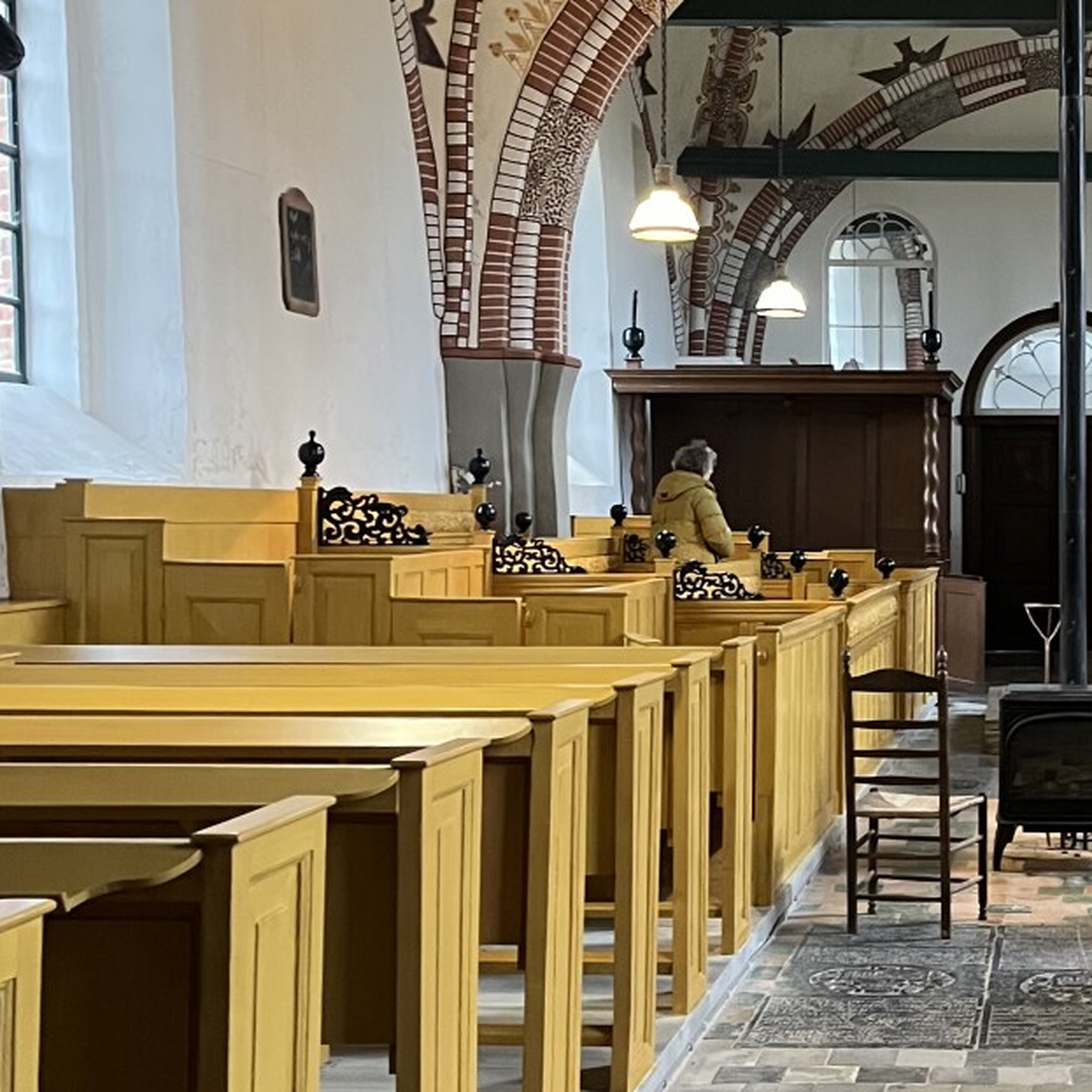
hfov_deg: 26.0
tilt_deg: +0.6
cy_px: 514
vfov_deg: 27.3
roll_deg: +1.1
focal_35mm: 63
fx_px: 2248
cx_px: 1062
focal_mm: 5.1
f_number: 1.6
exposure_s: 1/50
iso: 500
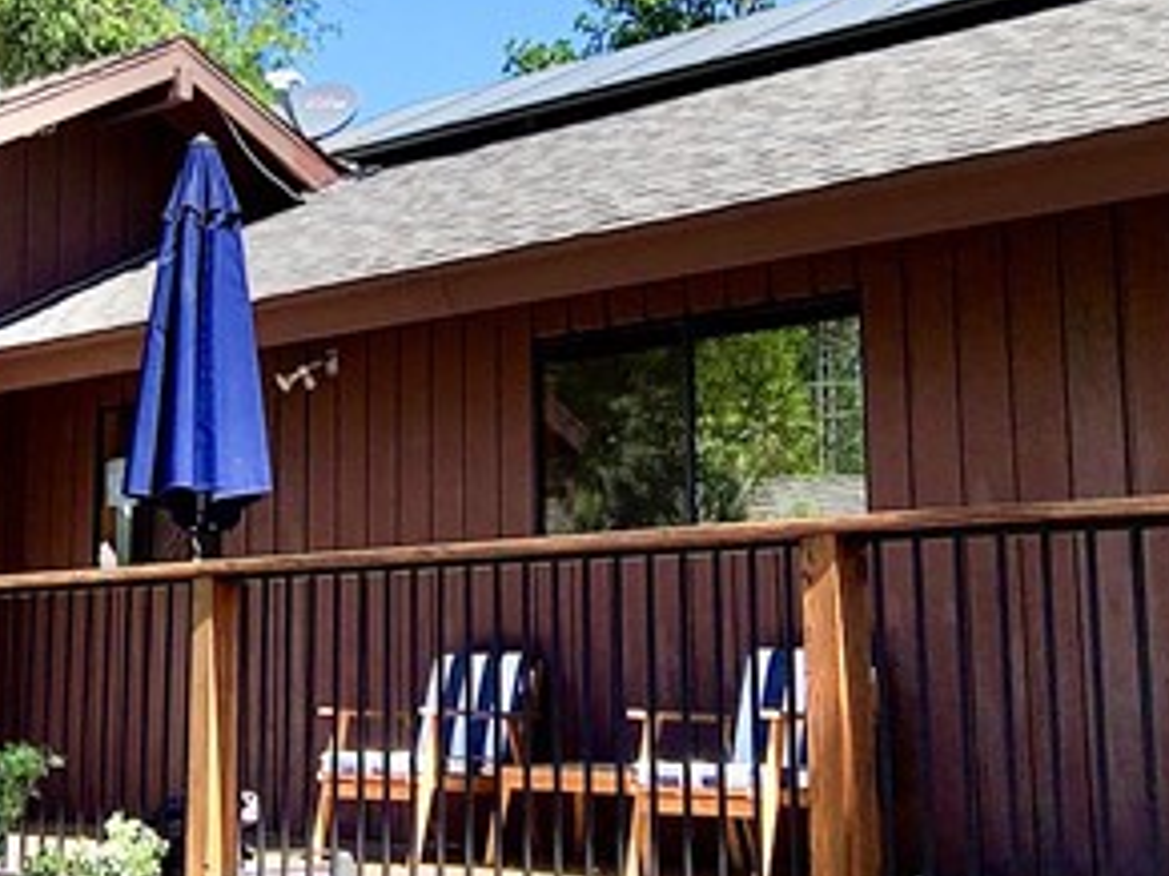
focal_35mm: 74
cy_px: 263
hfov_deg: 26.3
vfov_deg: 19.8
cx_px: 454
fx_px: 2498
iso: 100
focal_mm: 3.7
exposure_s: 1/599
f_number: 2.8
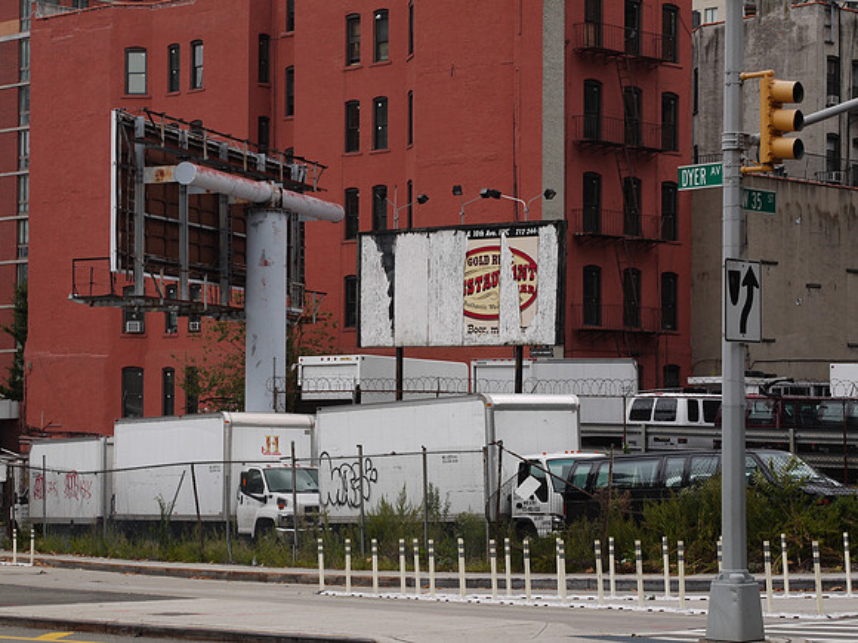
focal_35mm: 90
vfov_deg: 16.4
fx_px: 2231
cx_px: 429
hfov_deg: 21.8
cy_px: 322
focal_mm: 45
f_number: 8
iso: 100
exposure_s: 1/125
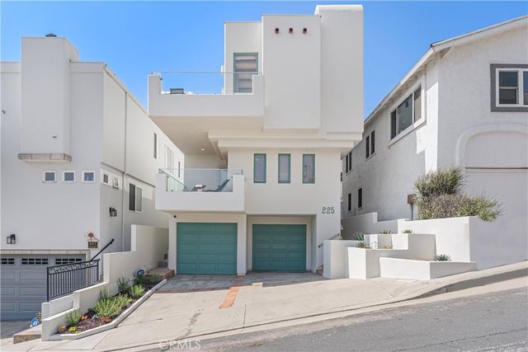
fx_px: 279
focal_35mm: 19
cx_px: 264
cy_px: 176
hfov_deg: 86.9
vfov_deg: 64.6
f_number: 10
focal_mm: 19
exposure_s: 1/125
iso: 100
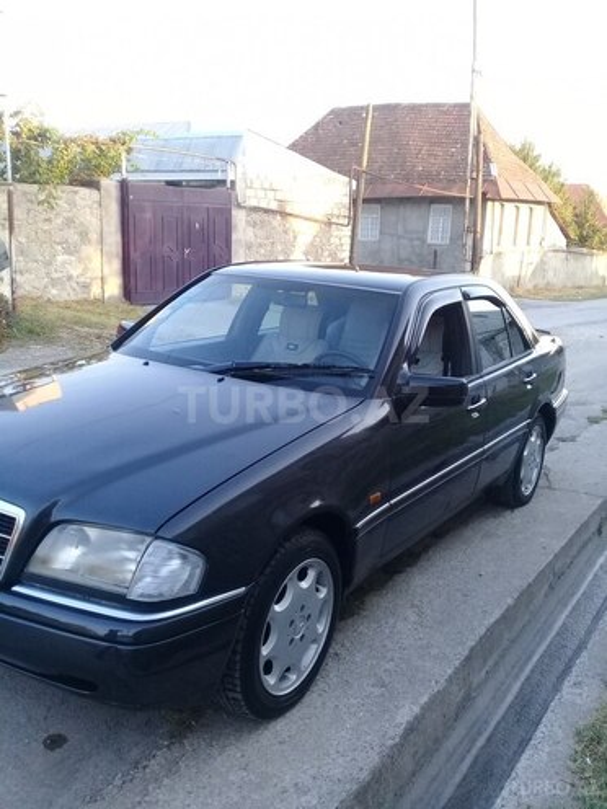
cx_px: 304
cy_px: 404
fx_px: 725
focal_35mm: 31
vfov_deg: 58.4
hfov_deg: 45.4
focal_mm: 3.3
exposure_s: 1/100
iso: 64
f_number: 2.2
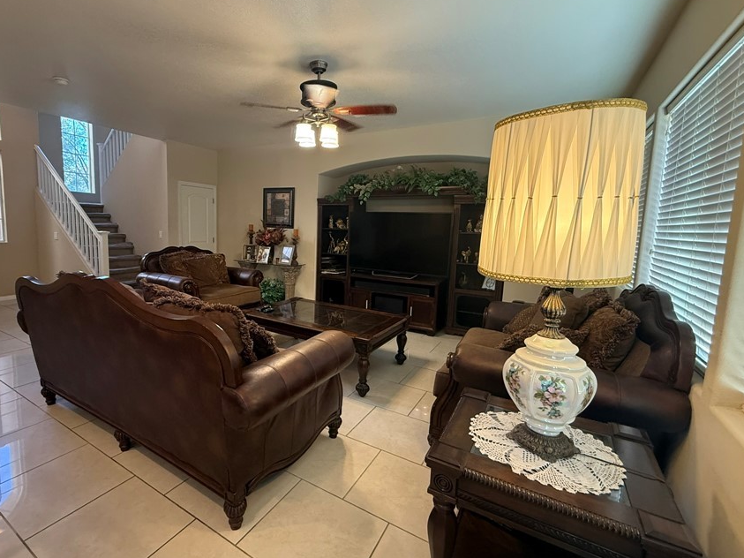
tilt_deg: -6.7
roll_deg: -2.0
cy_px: 269
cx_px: 315
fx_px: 365
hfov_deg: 90.4
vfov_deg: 74.7
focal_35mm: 17
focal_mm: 2.22
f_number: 2.2
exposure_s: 1/60
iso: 400
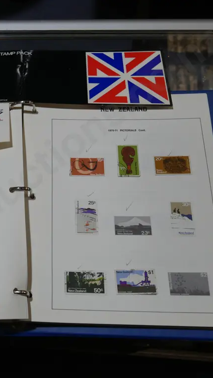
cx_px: 14
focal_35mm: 41
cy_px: 189
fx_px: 411
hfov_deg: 27.8
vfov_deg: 49.4
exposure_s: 1/200
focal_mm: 14
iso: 200
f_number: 4.5
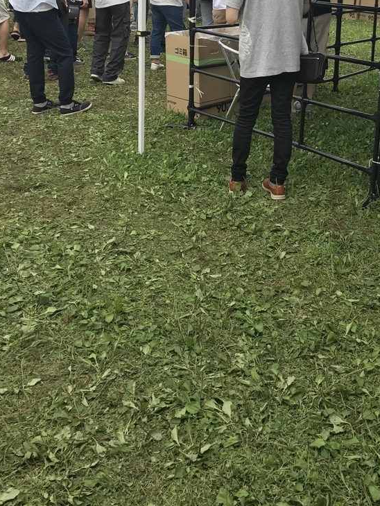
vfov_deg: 39.6
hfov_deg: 31.3
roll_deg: +0.2
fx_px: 673
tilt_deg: -13.9
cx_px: 253
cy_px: 103
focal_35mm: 46
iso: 20
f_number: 1.8
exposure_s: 1/1053
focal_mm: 3.99
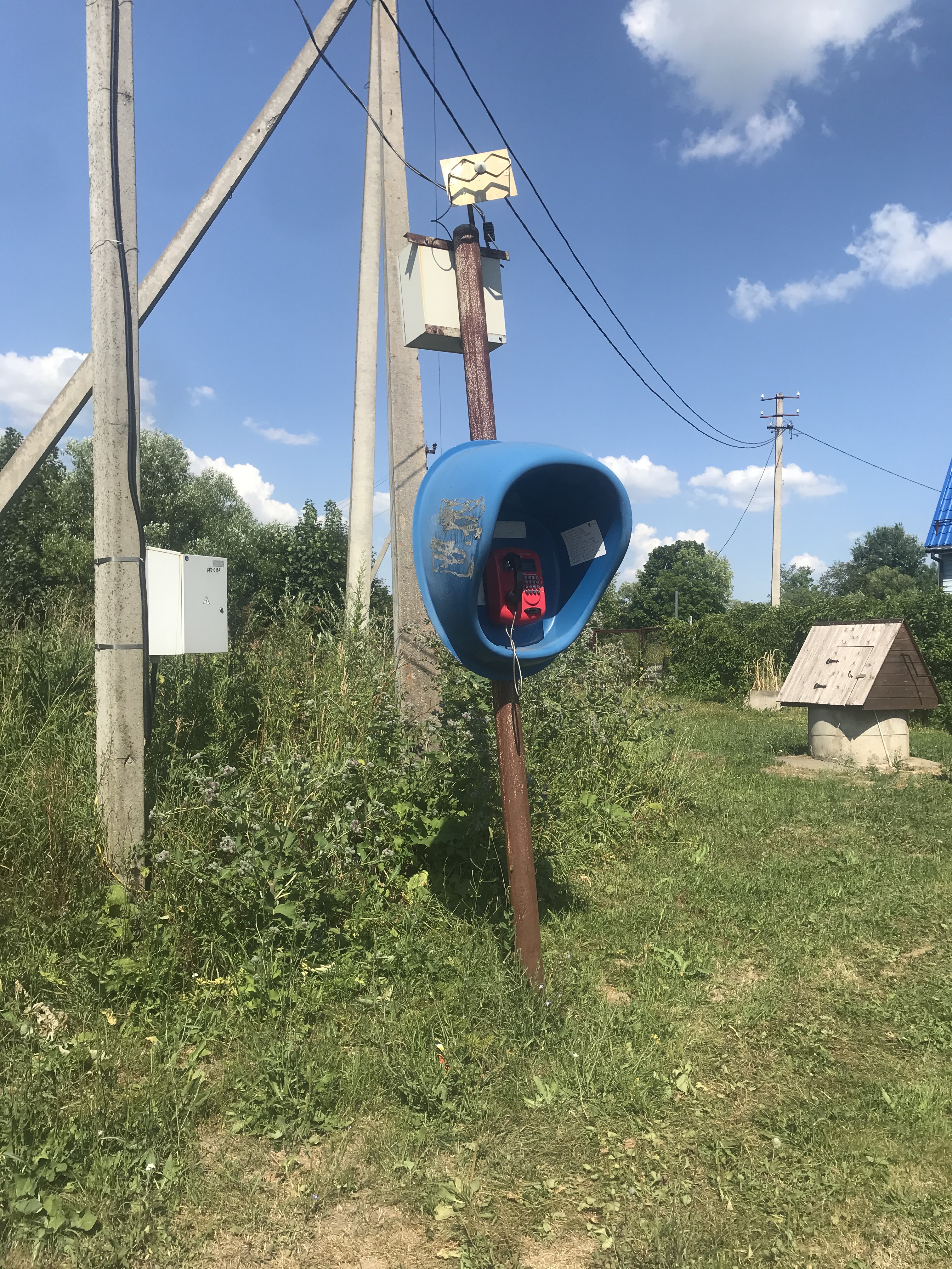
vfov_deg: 63.4
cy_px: 634
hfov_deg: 49.7
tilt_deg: +3.9
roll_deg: -2.5
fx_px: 1027
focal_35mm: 28
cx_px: 476
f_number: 1.8
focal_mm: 3.99
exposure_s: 1/2519
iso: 20
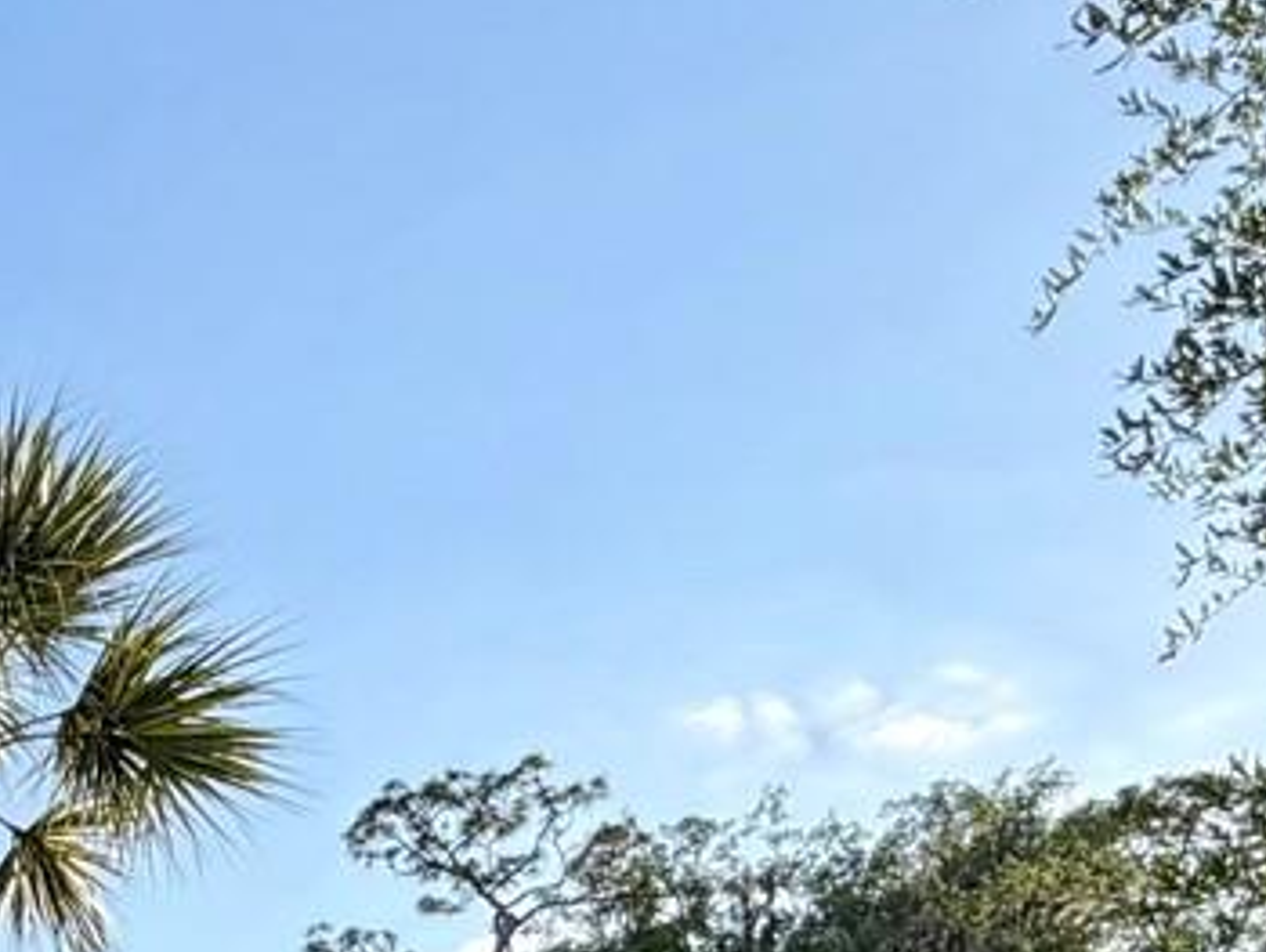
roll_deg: +0.0
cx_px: -69
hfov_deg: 28.0
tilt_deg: +3.2
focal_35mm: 64
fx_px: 2342
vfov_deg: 19.7
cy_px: 1455
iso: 40
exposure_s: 1/694
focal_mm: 2.22
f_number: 2.2
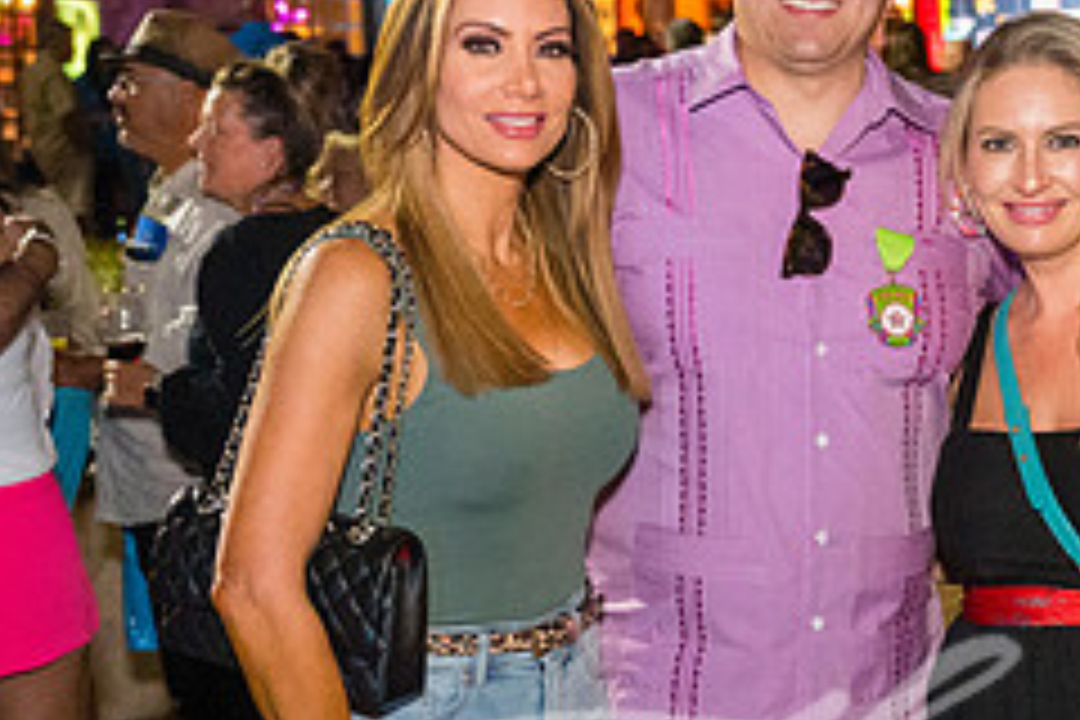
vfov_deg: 18.2
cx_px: 760
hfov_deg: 26.8
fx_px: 2250
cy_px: 382
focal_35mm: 75
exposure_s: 1/200
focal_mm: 31
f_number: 2.8
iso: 8000
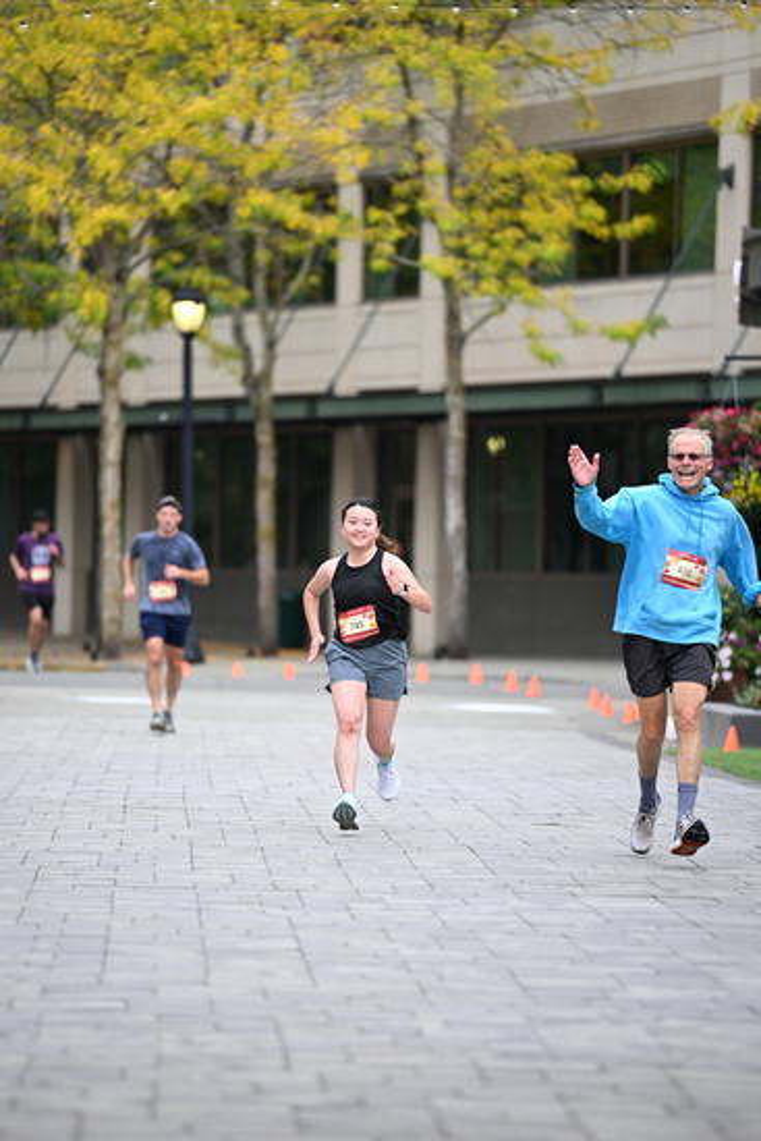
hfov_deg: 6.9
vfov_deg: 10.3
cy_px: 570
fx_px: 6337
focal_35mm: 200
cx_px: 380
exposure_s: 1/2000
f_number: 2.8
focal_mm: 200
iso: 640
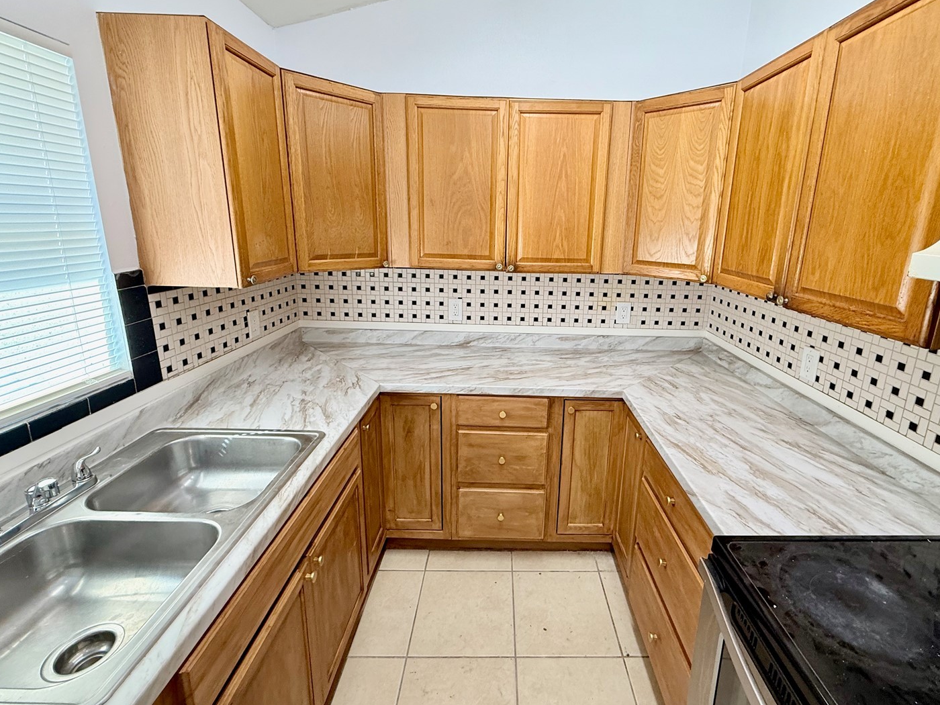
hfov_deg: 94.3
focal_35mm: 16
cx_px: 510
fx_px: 434
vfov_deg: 77.9
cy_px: 320
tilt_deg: -13.4
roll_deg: -1.0
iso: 160
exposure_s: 1/120
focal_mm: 2.22
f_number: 2.2
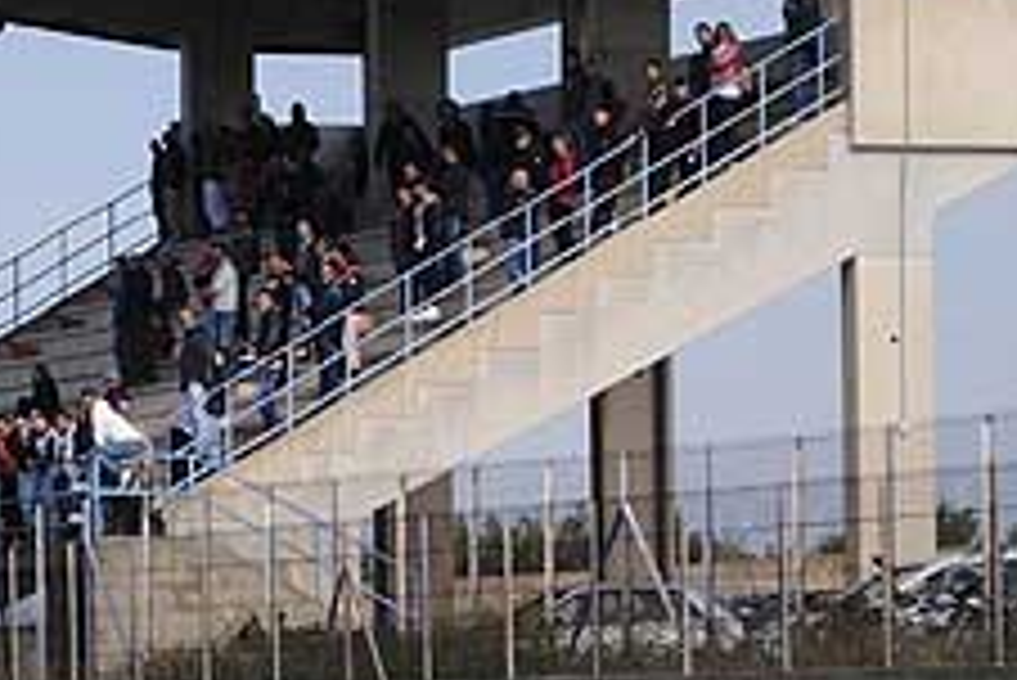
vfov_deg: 7.8
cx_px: 50
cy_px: 462
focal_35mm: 177
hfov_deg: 11.5
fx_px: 5005
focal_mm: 55
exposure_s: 1/1000
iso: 200
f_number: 5.6
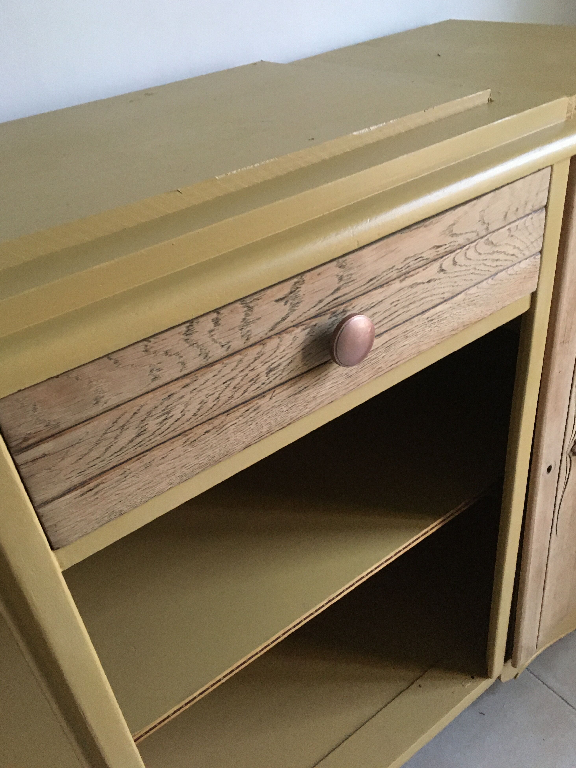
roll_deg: +9.2
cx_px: 282
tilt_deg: -31.6
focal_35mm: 30
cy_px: 371
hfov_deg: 46.8
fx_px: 666
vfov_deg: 60.0
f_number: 2.2
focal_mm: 4.15
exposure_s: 1/25
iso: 200
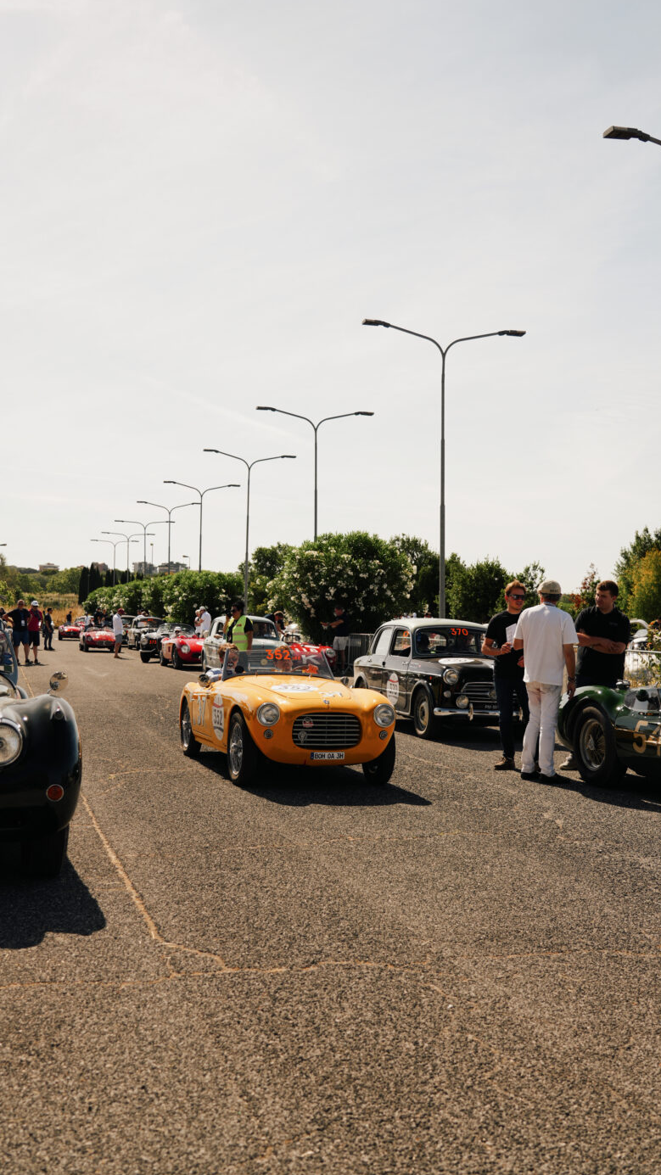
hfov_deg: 32.8
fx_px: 1122
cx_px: 301
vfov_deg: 55.3
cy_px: 584
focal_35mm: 36
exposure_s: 1/500
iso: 100
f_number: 4
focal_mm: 34
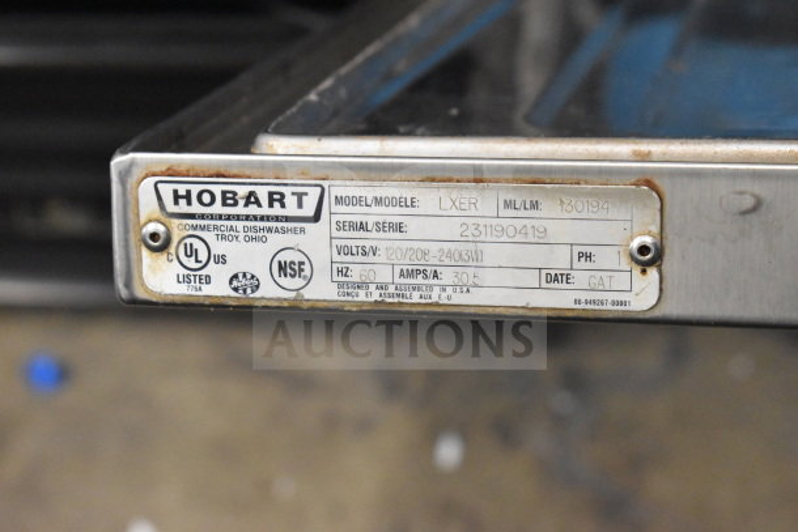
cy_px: 266
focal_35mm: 82
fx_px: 1829
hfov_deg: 24.6
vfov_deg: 16.6
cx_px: 399
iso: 8000
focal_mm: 55
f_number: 5.6
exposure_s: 1/100
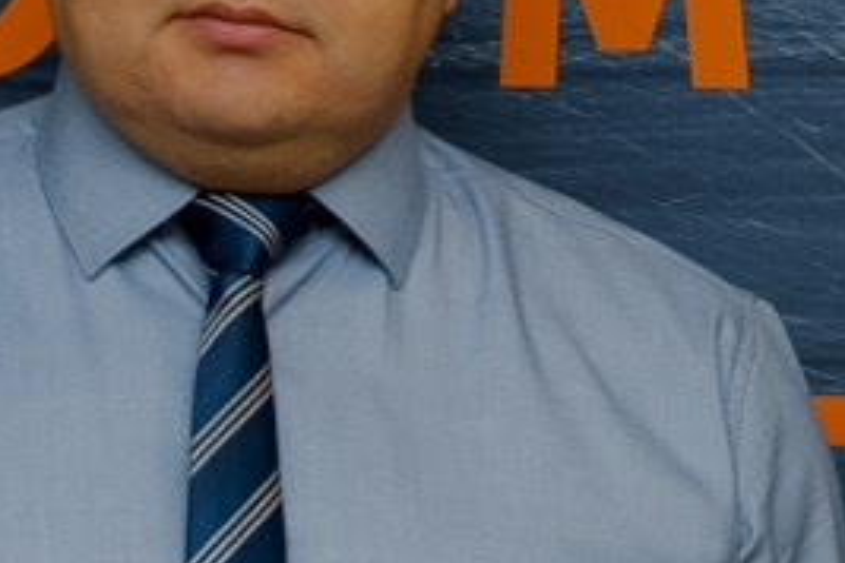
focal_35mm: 347
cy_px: 909
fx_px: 8144
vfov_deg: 3.9
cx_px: 2247
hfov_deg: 5.7
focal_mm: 45
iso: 400
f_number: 3.5
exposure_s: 1/125
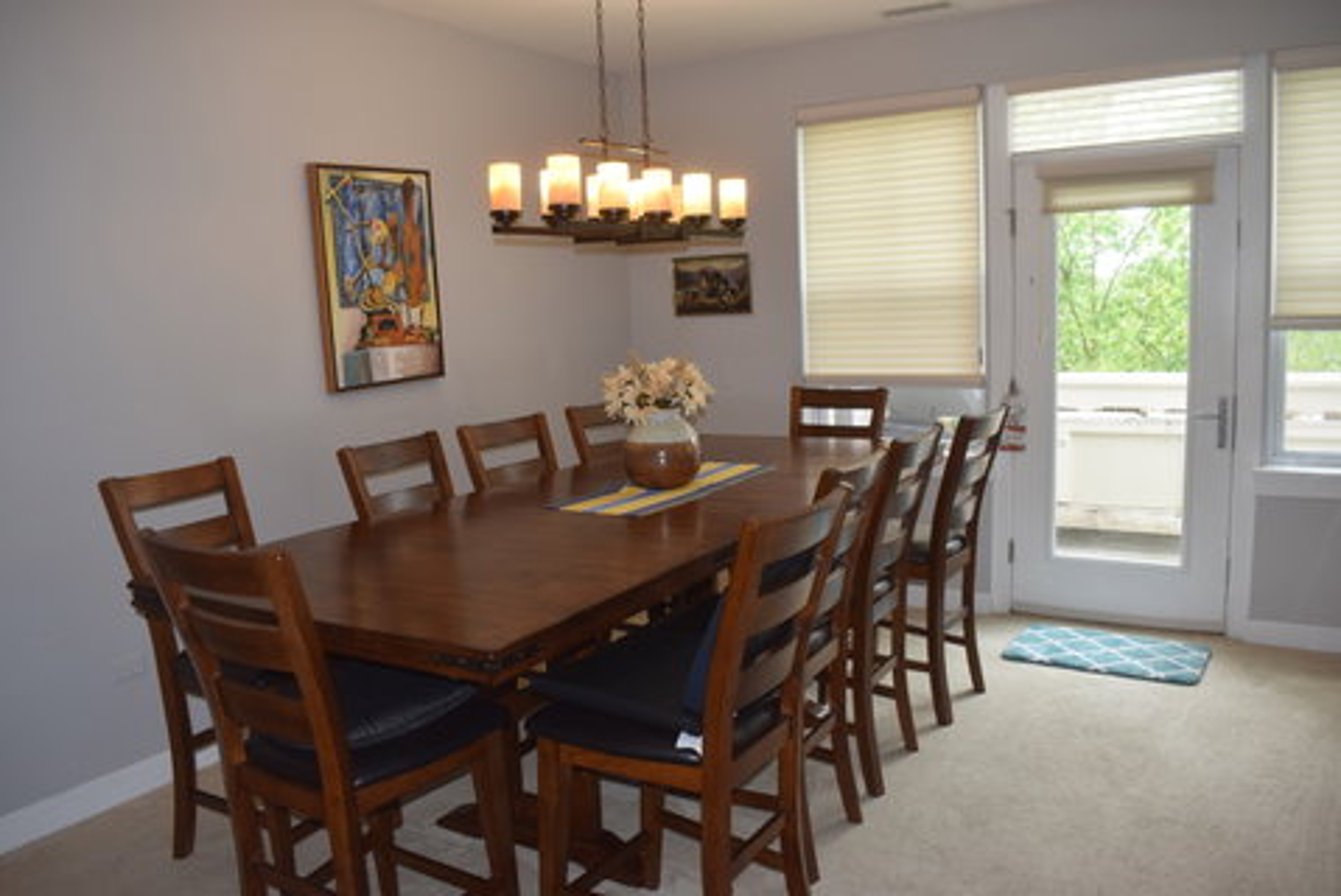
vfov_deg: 48.0
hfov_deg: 67.4
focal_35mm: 27
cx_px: 670
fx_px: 1006
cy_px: 448
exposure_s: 1/125
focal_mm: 18
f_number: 5.6
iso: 640
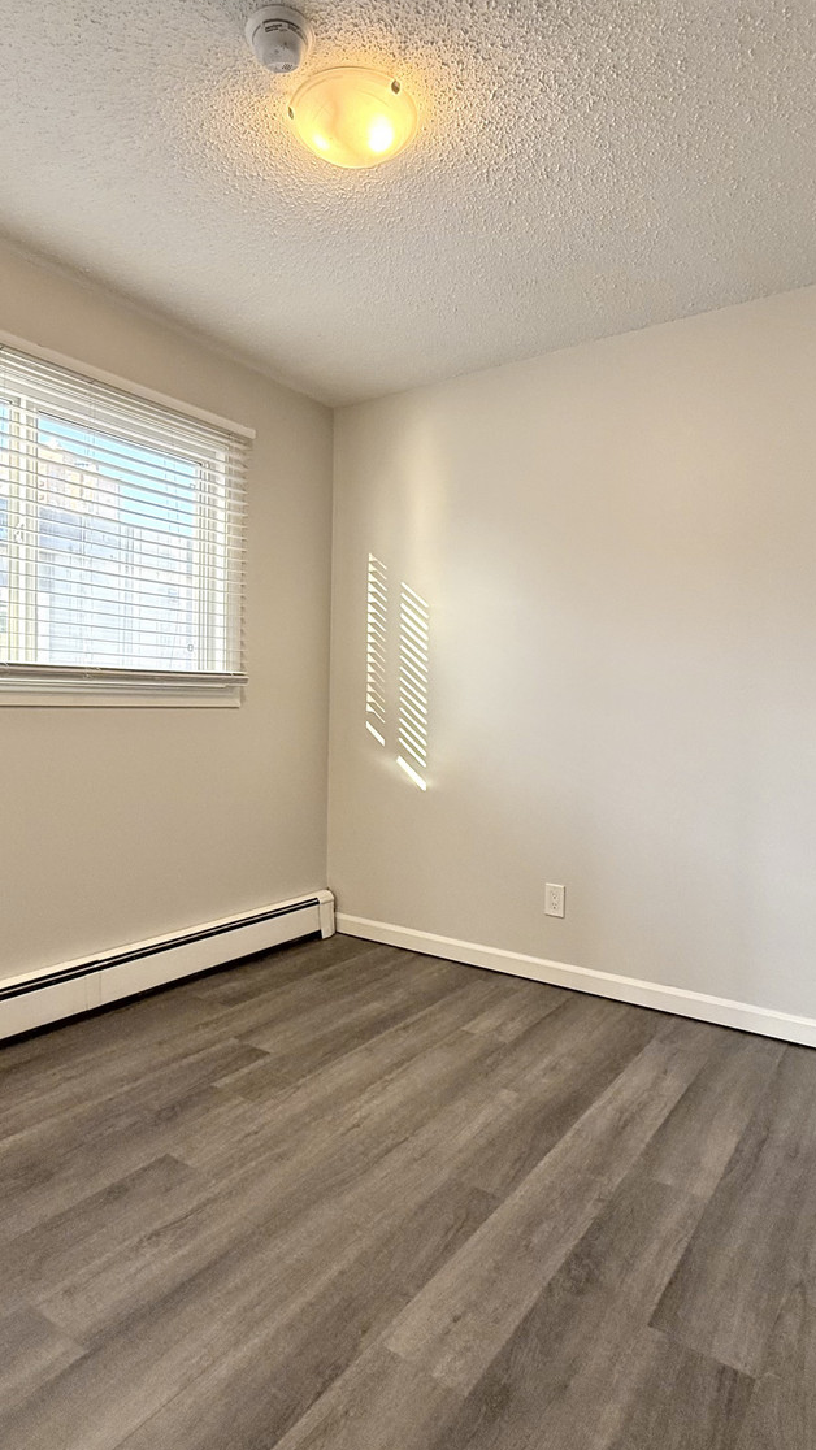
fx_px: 808
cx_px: 374
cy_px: 720
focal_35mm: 21
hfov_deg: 53.5
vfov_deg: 83.8
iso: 125
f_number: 2.2
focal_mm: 2.22
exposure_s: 1/99
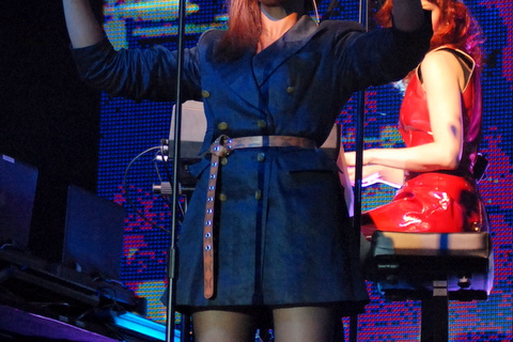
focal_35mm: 194
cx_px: 256
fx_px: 2764
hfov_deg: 10.6
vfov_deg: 7.1
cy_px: 239
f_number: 2.8
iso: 1600
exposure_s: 1/500
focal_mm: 86
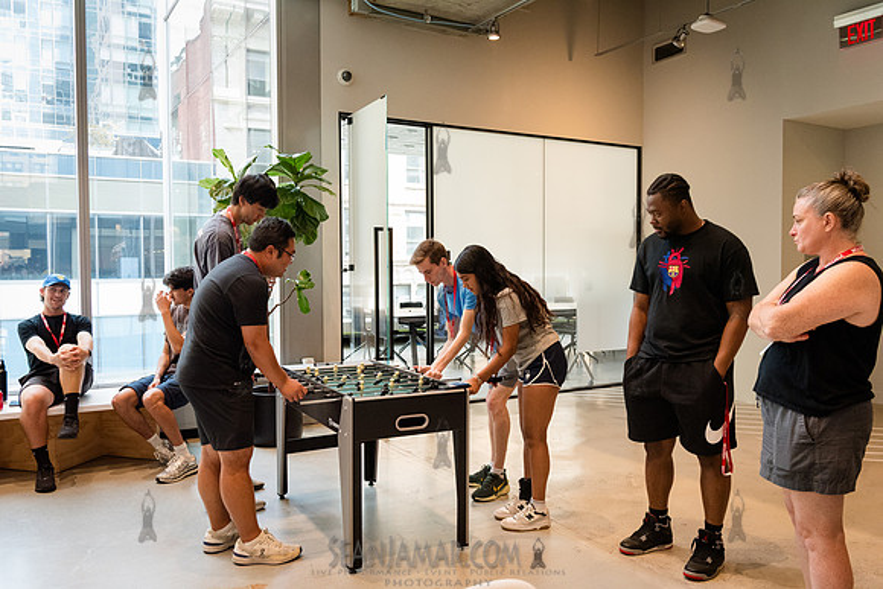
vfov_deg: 45.0
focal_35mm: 29
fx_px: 711
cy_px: 294
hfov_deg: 63.6
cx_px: 442
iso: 5000
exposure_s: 1/400
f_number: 4.5
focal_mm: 29
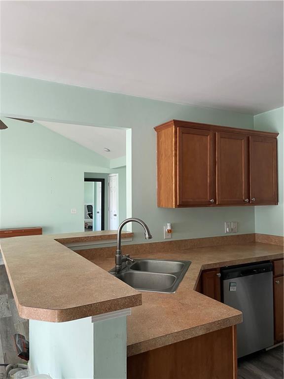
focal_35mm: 26
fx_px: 284
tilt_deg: +1.8
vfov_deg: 67.3
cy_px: 190
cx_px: 142
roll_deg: +0.9
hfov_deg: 53.1
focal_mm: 4.2
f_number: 1.6
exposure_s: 1/70
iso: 125
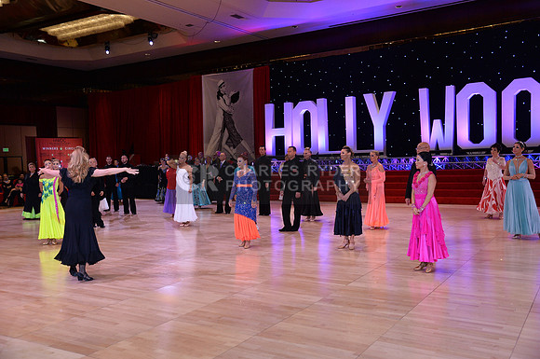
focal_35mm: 34
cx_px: 270
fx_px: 509
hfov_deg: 55.9
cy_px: 180
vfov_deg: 38.8
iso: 1250
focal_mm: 34
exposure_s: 1/250
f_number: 4.5
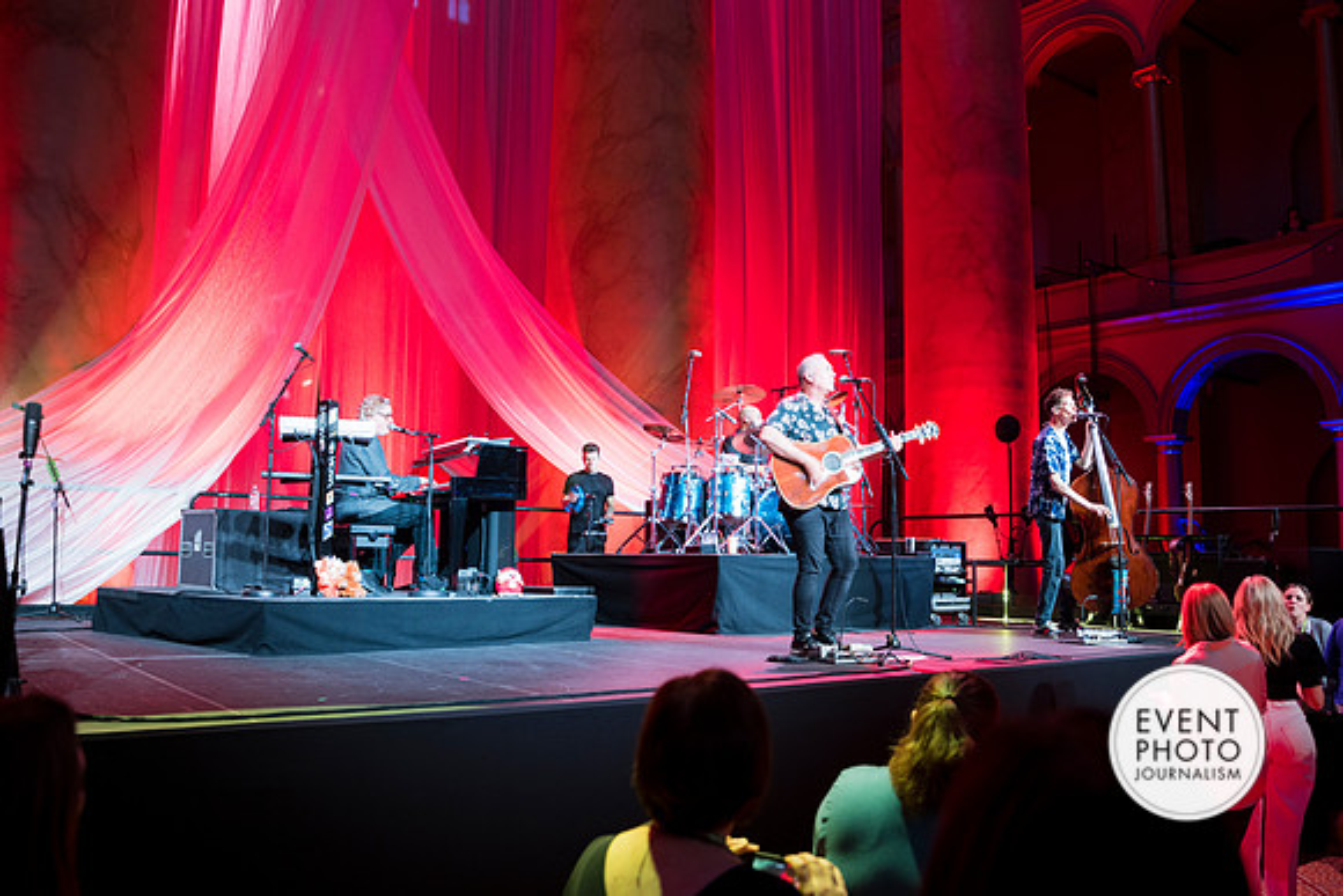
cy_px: 439
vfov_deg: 45.2
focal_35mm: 29
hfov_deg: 63.9
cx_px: 657
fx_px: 1077
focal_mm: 28
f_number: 4
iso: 800
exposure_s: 1/40
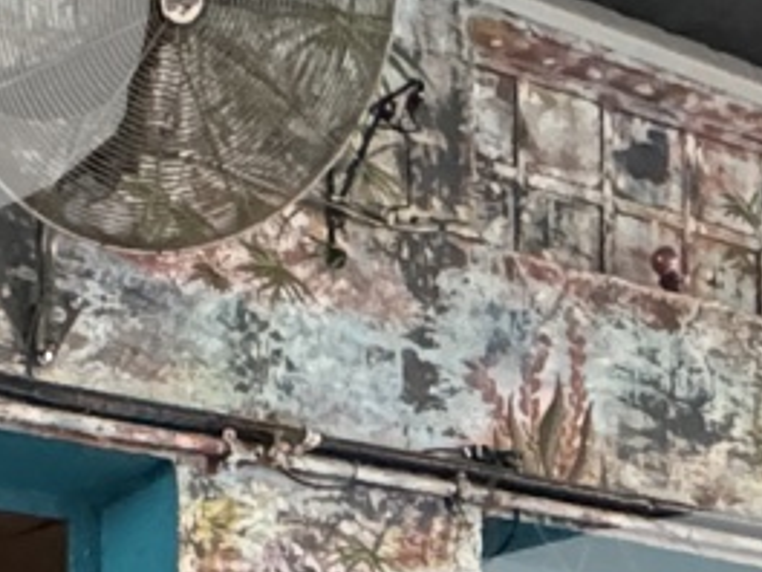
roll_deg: +0.2
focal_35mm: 102
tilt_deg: -0.5
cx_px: 150
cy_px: 1083
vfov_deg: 12.9
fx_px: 2245
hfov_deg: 19.1
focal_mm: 2.22
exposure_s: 1/40
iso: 1250
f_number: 2.2
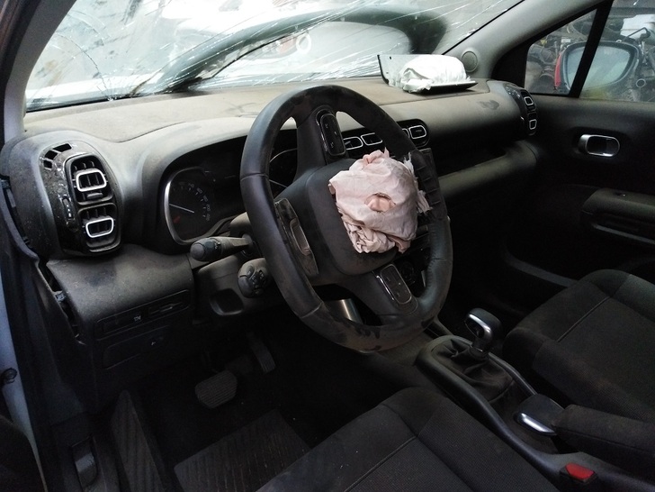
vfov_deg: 53.1
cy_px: 246
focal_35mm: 26
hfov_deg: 67.3
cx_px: 328
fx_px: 492
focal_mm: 3.46
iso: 521
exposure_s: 1/20
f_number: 2.2
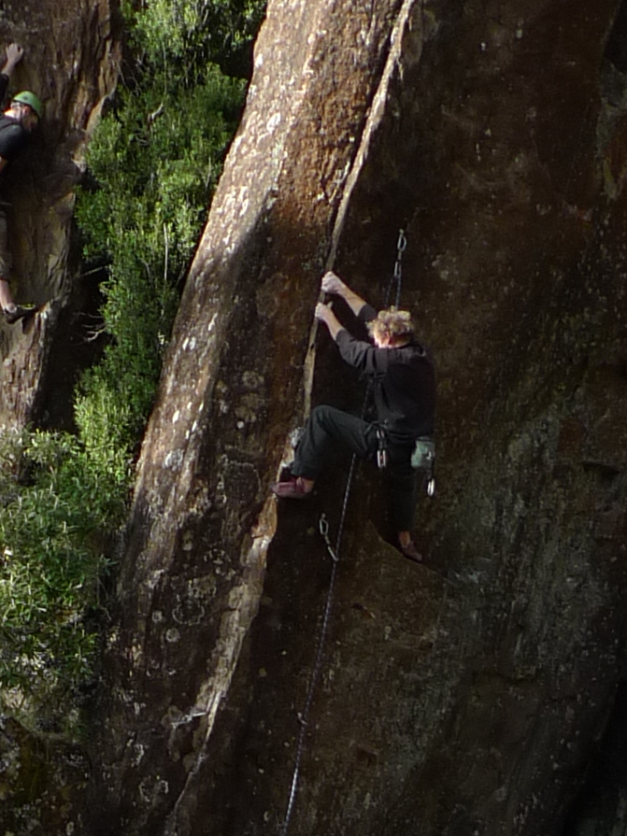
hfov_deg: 13.7
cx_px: -26
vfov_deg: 18.3
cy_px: 720
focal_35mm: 106
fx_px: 2561
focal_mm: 5.4
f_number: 2.8
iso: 80
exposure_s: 1/320
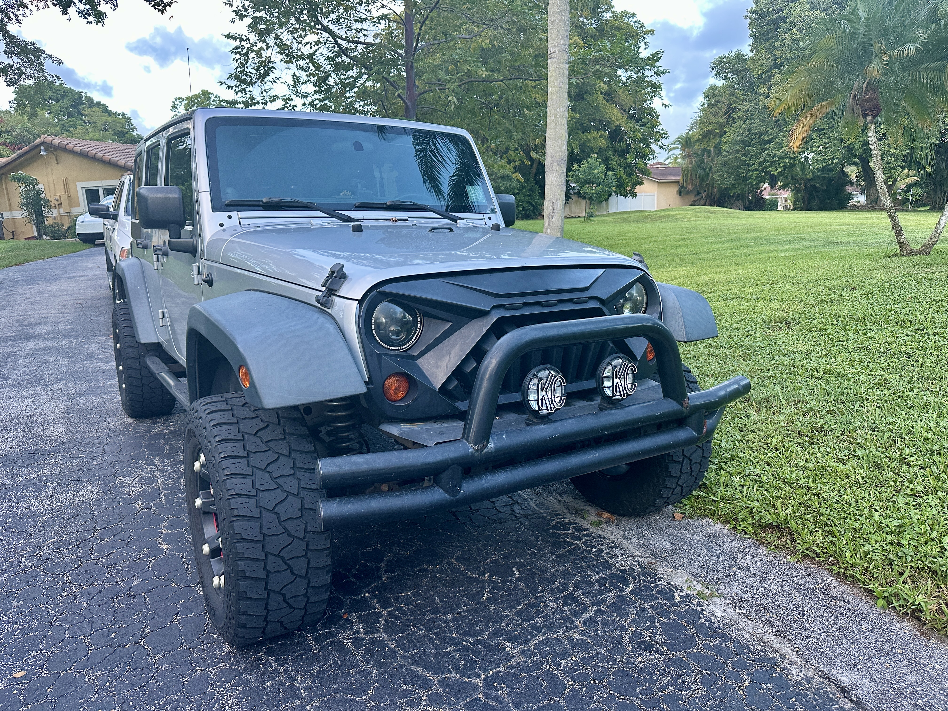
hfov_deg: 71.6
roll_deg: +1.8
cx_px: 474
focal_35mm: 24
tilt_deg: -11.7
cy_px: 356
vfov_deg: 56.8
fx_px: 657
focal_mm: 6.86
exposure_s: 1/116
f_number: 1.78
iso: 250
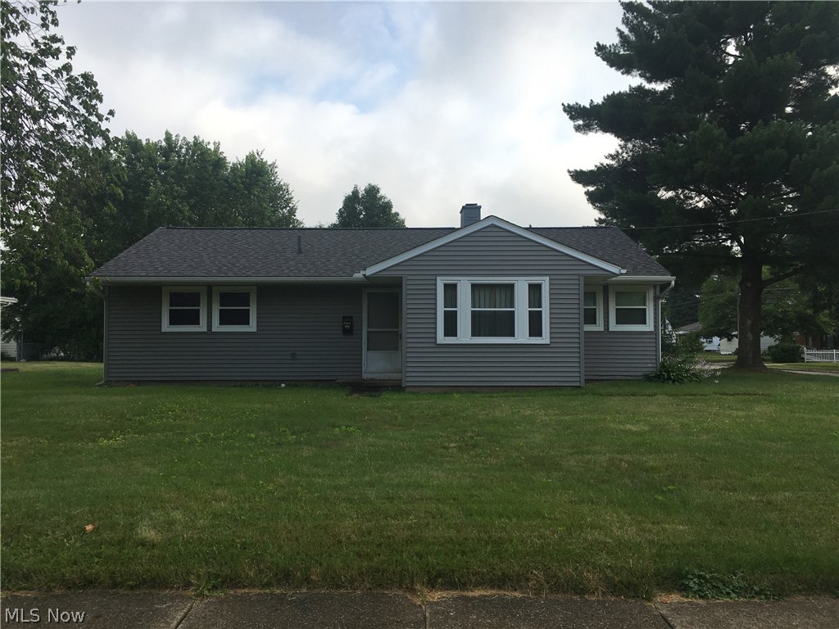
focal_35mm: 29
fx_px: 703
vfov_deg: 48.2
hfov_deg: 61.7
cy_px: 314
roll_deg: -0.1
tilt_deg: +3.4
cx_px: 420
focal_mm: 4.15
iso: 25
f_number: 2.2
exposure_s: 1/1012
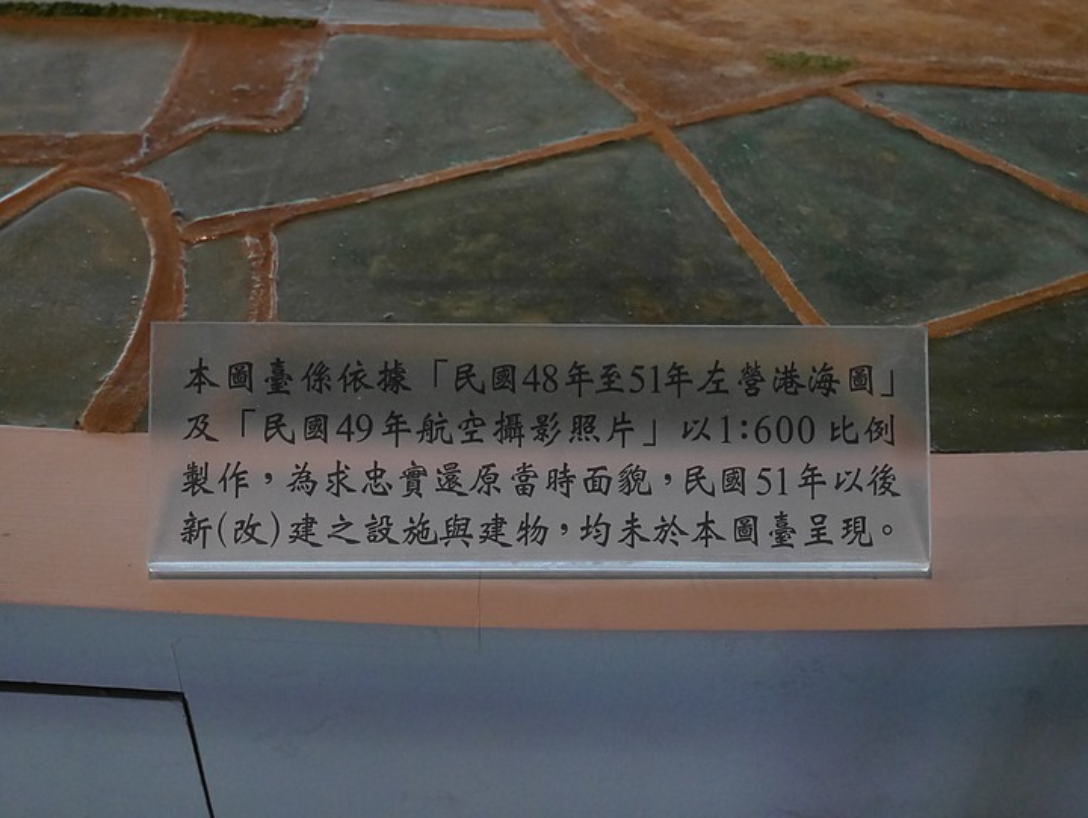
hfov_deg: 42.9
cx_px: 544
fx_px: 1384
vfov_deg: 32.9
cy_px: 409
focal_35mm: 44
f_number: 4
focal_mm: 22
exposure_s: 1/30
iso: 2500
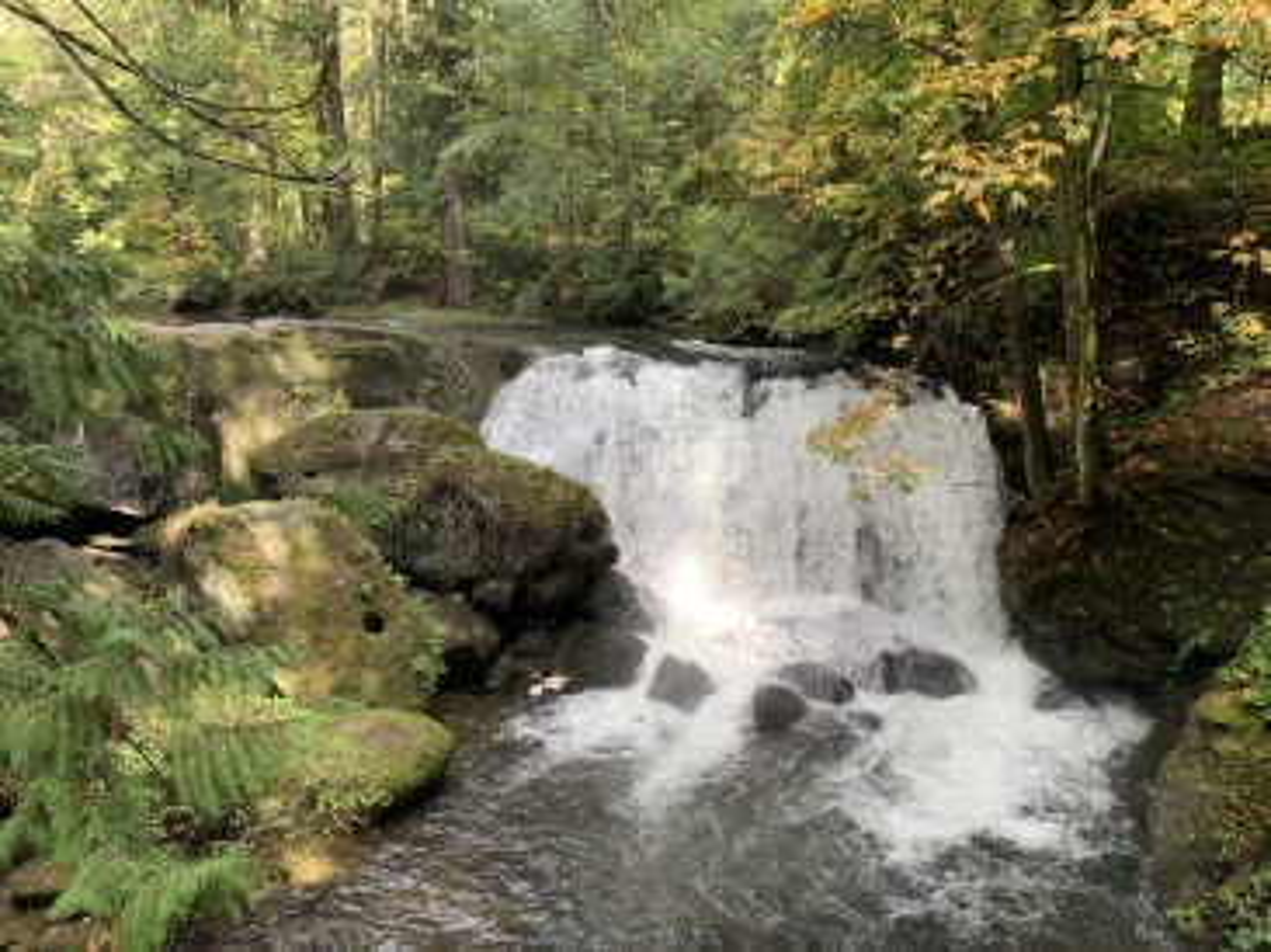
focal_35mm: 26
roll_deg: +1.2
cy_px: 476
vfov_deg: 53.0
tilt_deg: -10.0
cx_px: 636
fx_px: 954
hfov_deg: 67.3
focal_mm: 4.25
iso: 40
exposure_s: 1/121
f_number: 1.8
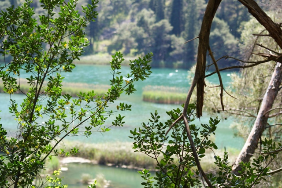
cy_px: 94
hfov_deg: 18.2
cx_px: 141
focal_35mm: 112
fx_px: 882
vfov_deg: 12.2
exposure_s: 1/200
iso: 100
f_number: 4.5
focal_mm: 75
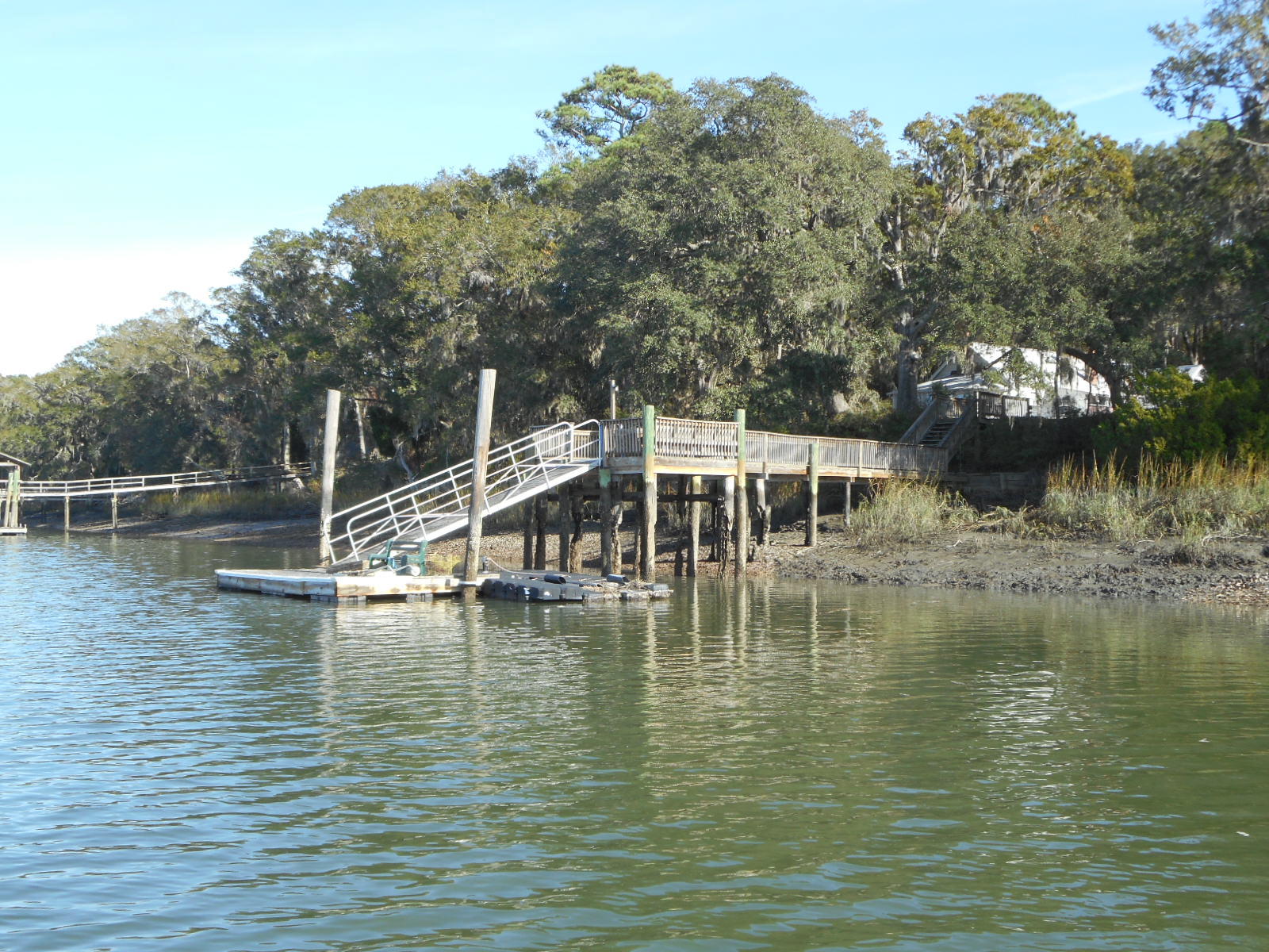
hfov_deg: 47.9
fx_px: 1430
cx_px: 634
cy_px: 476
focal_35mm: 39
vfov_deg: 36.8
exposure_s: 1/160
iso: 80
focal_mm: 6.9
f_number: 4.5
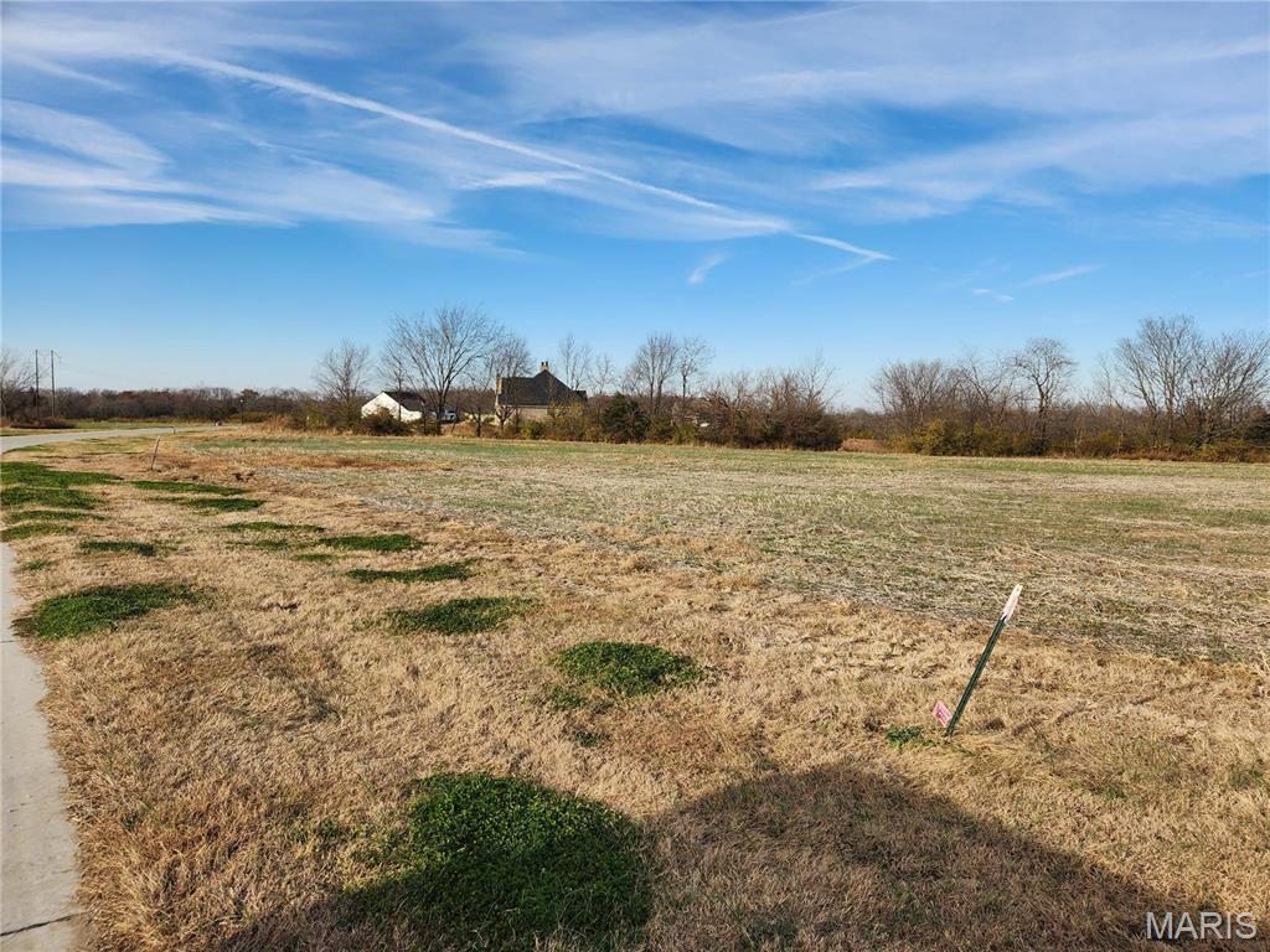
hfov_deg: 73.9
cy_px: 476
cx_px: 635
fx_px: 844
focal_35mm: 23
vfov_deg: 58.9
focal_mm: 5.4
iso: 20
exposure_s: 1/1283
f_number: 1.8
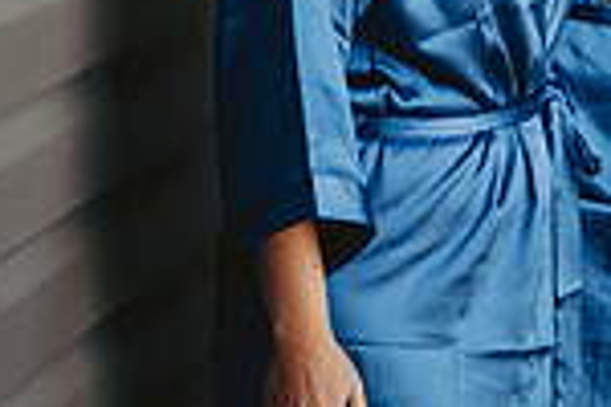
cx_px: 1092
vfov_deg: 6.4
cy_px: -120
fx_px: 3615
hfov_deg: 9.2
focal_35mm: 213
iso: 320
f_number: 2.8
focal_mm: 55
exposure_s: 1/200
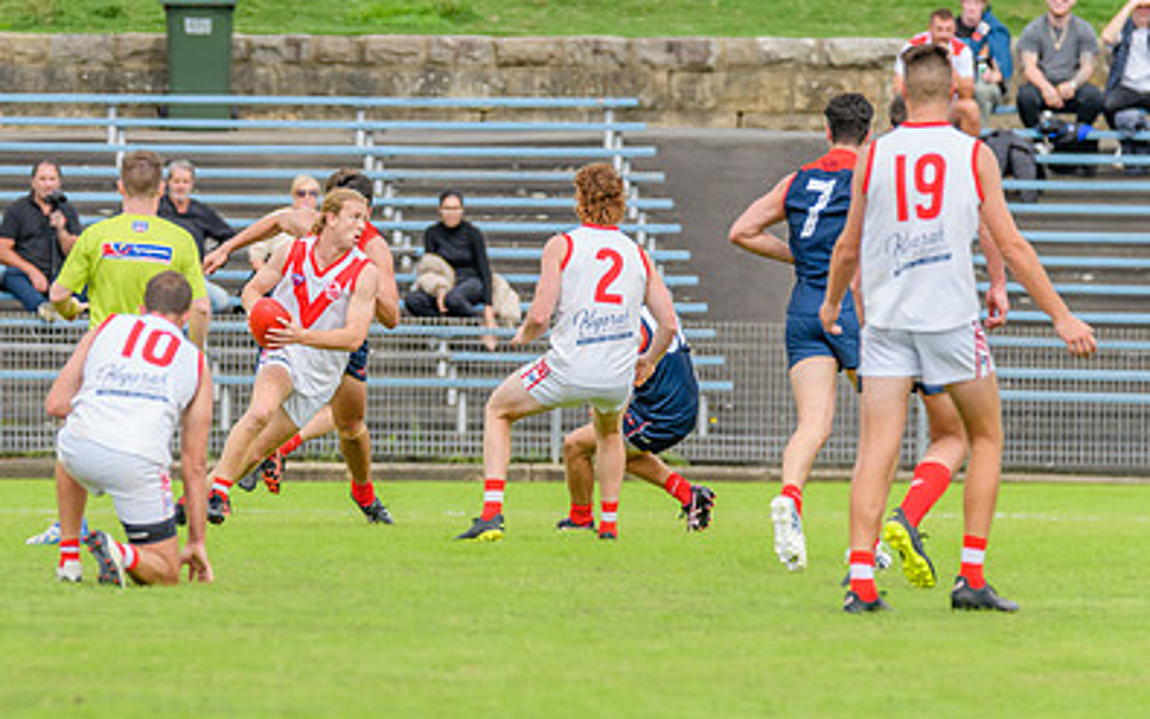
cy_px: 310
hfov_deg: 3.0
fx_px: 21754
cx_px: 326
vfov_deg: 1.9
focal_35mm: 694
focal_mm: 420
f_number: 8
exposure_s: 1/1600
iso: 800
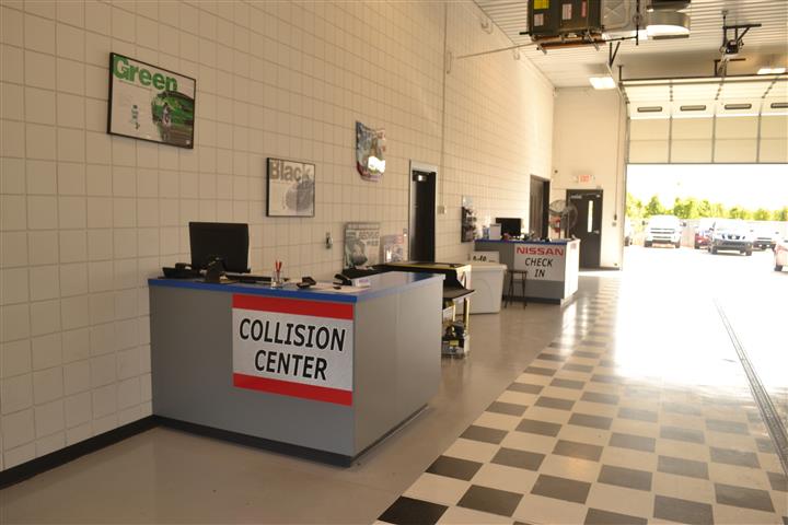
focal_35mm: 27
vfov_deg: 47.9
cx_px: 394
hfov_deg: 67.4
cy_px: 262
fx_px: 591
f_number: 5.6
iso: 220
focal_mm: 18
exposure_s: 1/125
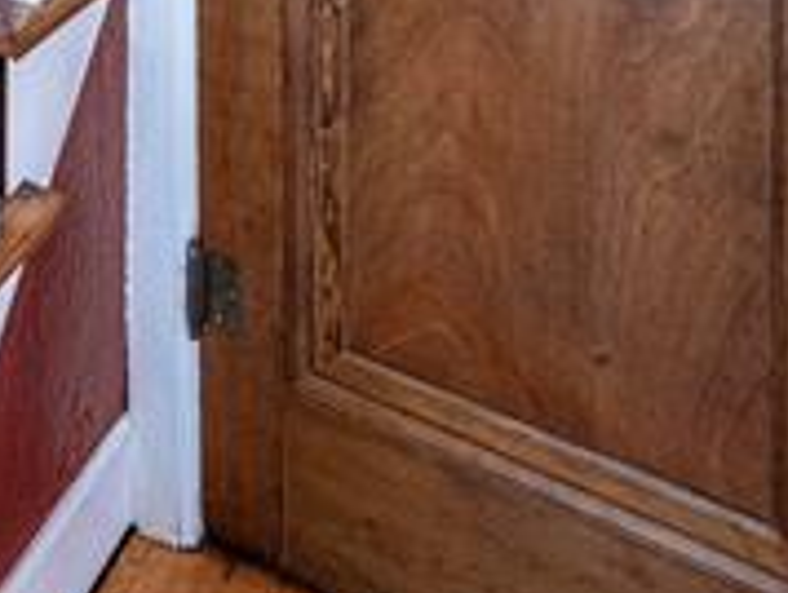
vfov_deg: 17.5
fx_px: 1322
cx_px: -89
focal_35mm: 58
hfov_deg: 29.7
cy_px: -615
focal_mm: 14
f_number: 4
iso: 1600
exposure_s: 1/80
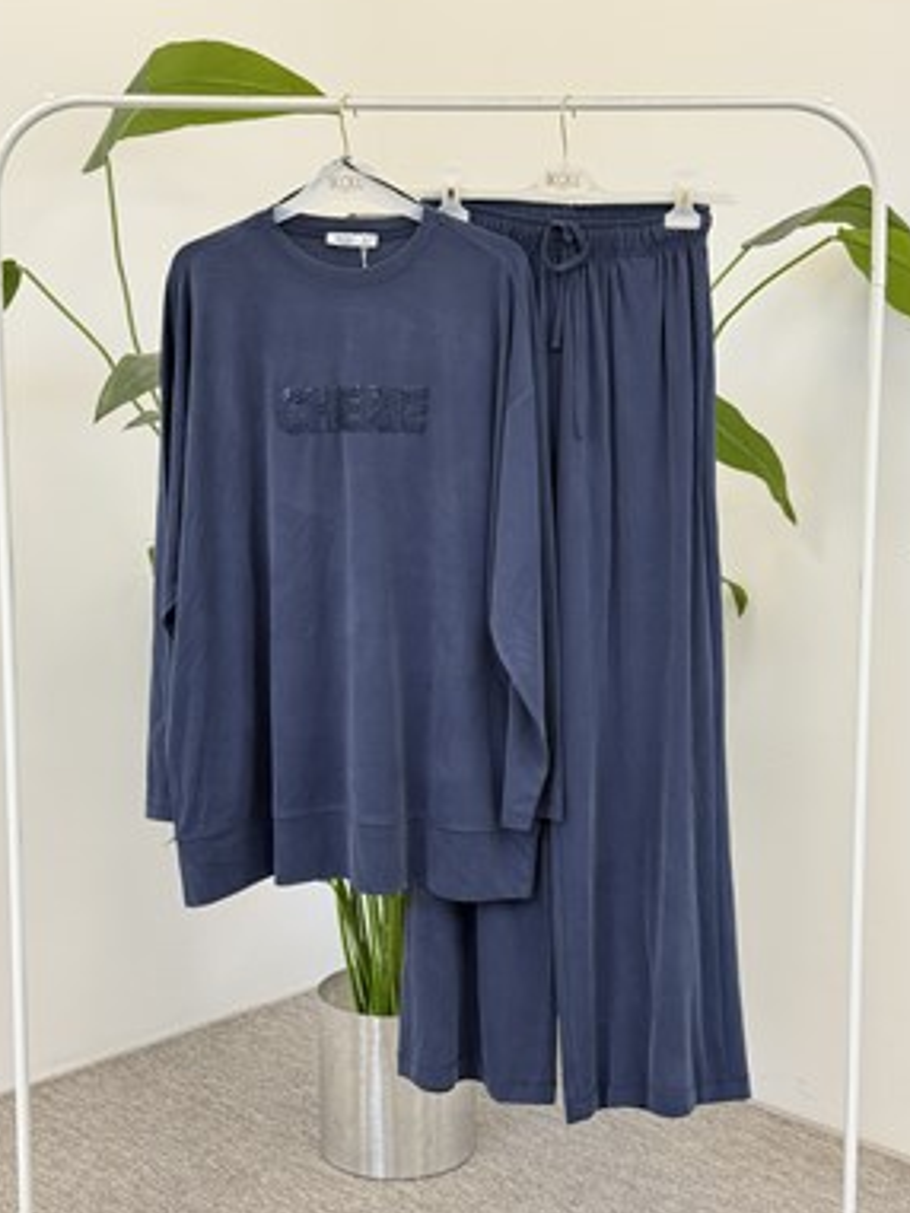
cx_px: 445
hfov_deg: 28.0
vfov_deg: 36.8
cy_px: 610
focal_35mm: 52
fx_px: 1822
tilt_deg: -7.7
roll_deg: -0.5
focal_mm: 6.76
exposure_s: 1/100
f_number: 1.78
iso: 64
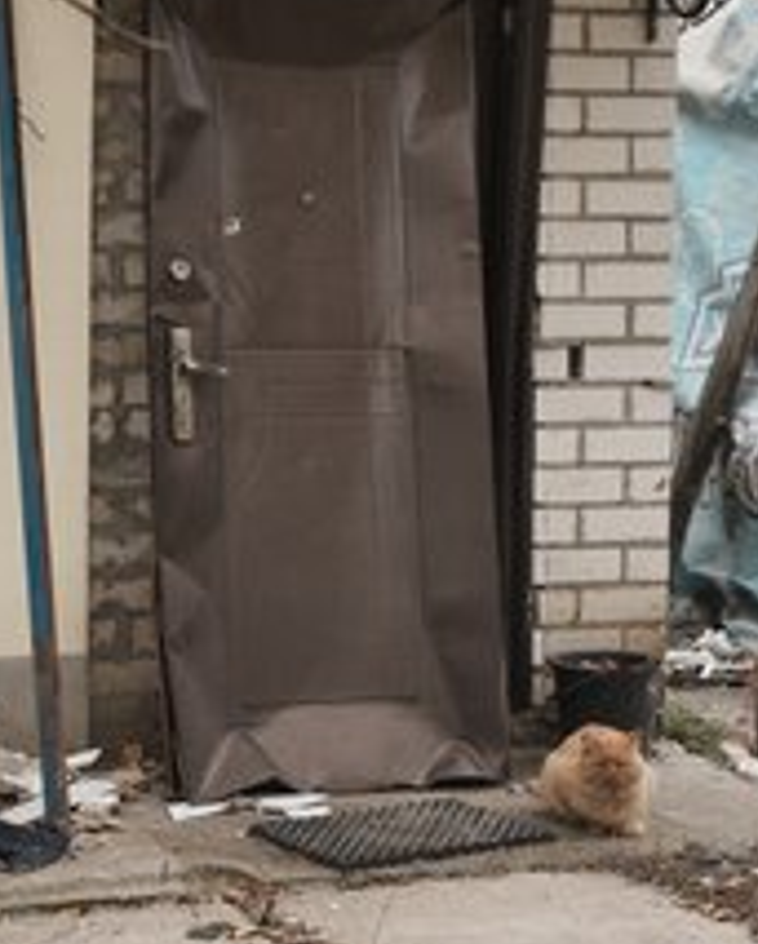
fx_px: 2462
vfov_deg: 21.7
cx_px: 191
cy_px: 399
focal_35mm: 88
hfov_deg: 17.4
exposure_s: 1/800
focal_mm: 50
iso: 400
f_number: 4.5
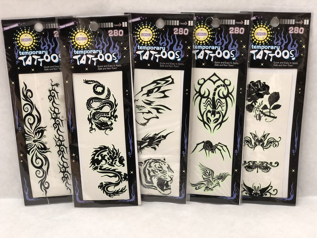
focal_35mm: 52
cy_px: 119
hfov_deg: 36.8
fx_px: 476
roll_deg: +1.6
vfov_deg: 28.0
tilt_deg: -34.1
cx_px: 158
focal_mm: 6
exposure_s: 1/50
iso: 50
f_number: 2.4
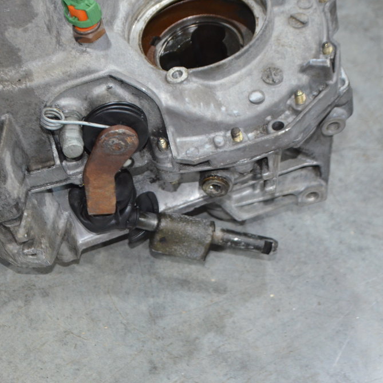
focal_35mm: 88
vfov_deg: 19.8
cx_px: 92
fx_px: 1097
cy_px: 192
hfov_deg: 19.6
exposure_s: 1/60
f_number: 5.3
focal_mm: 45
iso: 2200
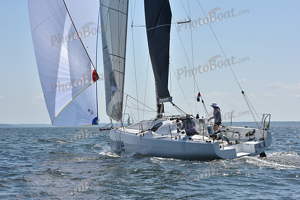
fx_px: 717
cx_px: 150
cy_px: 100
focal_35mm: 86
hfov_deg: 23.6
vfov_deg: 15.9
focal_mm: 86
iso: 320
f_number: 10
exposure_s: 1/1250
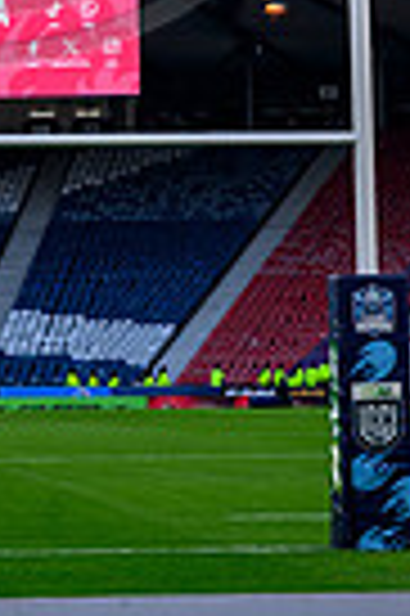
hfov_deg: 5.9
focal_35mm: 230
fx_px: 3939
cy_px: -387
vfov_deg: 8.7
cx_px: -45
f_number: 6.3
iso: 320
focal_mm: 70
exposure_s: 1/320
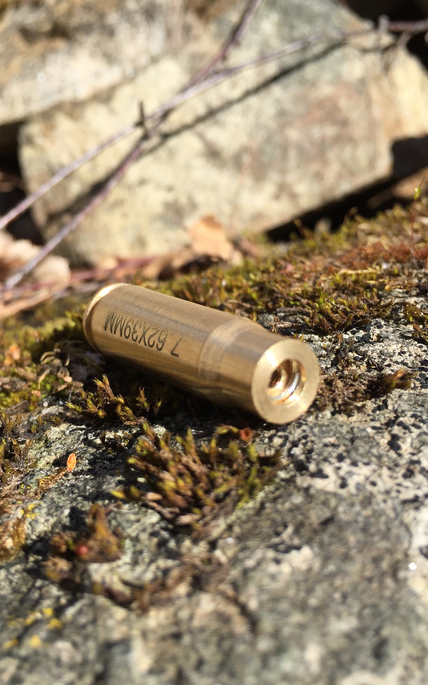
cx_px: 204
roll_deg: -4.5
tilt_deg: -26.7
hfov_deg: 40.6
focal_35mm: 31
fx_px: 579
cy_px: 343
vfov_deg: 61.2
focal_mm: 4.15
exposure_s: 1/1236
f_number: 2.2
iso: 32
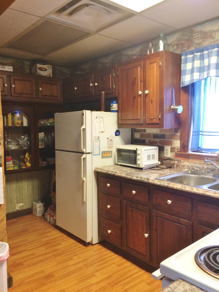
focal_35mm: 29
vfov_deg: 61.7
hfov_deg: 48.2
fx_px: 245
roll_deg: +1.9
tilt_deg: -5.7
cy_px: 146
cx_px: 110
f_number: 2.2
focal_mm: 4.15
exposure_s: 1/30
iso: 160
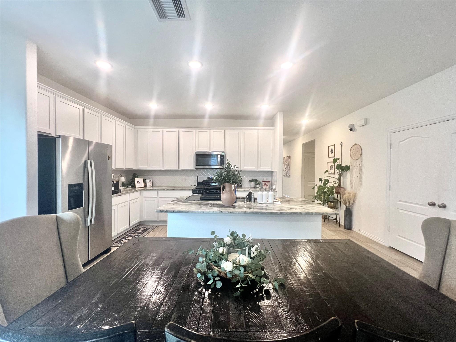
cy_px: 171
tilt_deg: -0.7
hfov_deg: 106.2
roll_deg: -0.4
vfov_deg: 89.9
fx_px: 171
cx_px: 228
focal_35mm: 13
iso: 200
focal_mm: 1.57
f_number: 1.8
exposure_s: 1/120
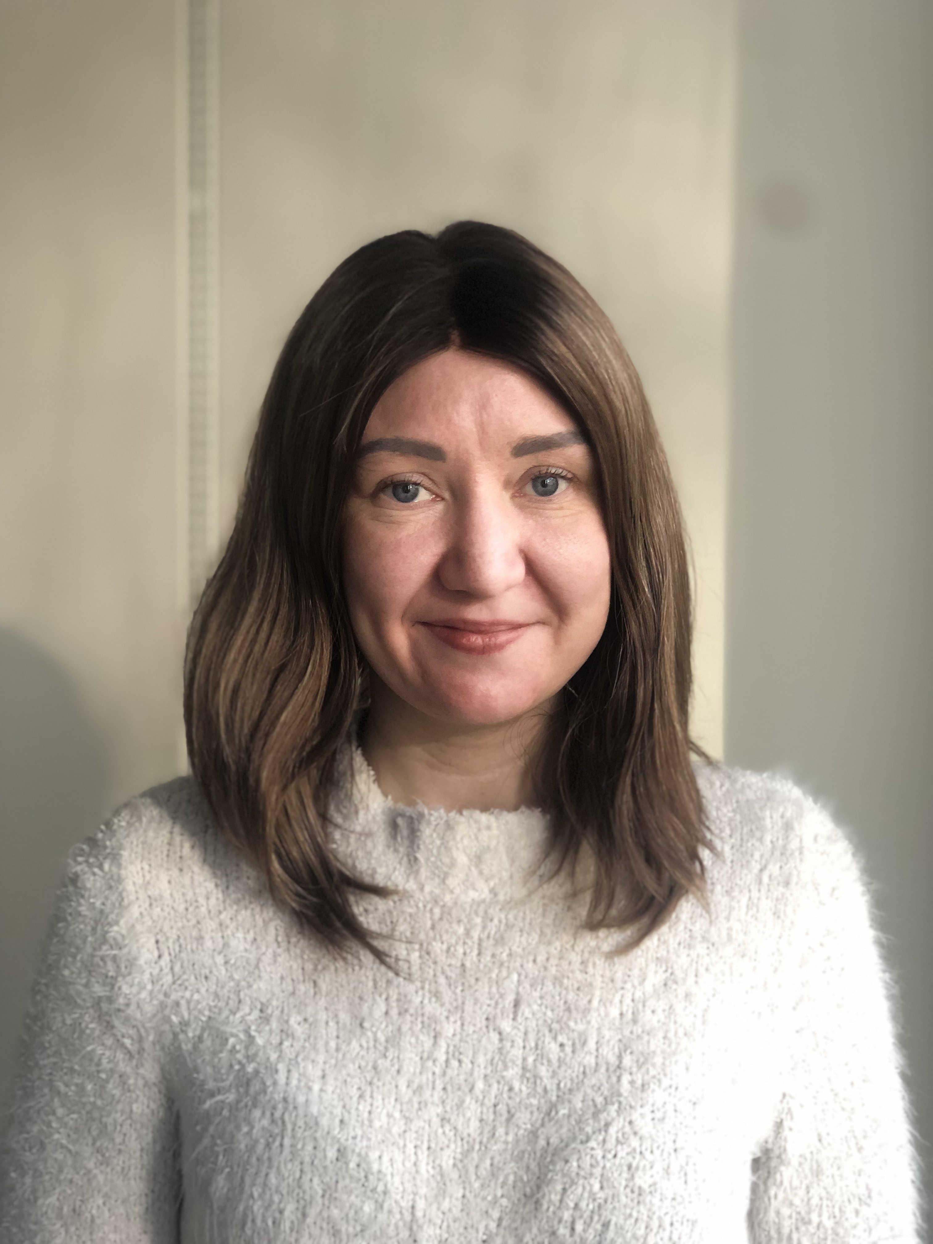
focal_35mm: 52
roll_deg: -0.6
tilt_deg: -7.7
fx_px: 1869
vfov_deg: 36.8
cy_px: 622
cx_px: 466
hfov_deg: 28.0
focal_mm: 6
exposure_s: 1/60
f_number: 2.4
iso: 100
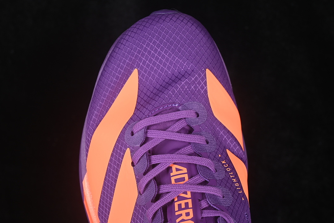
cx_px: 167
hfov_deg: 27.0
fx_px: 696
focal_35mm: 75
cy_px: 112
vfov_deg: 18.2
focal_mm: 50
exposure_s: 1/60
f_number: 7.1
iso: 160
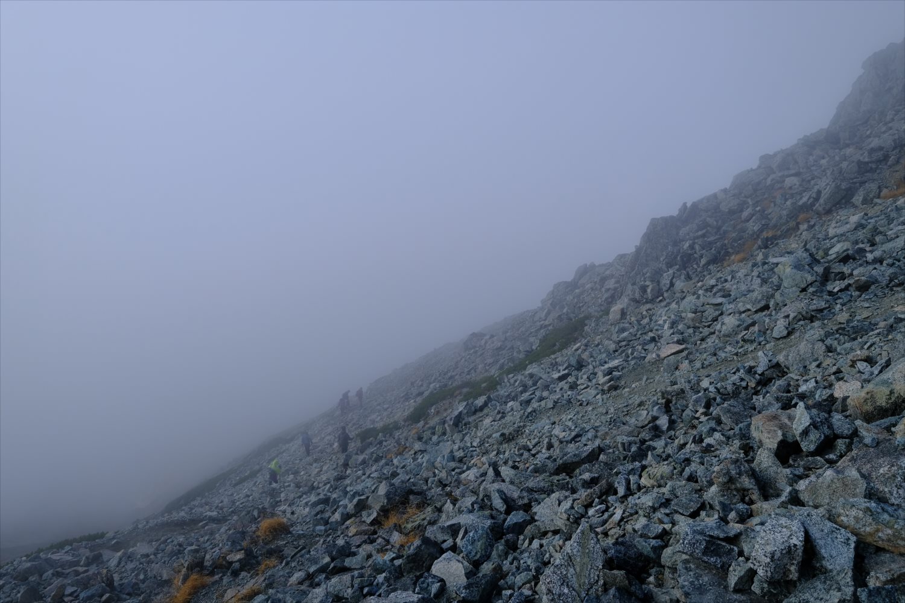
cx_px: 452
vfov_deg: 51.3
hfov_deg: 71.5
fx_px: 628
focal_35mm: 25
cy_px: 302
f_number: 8
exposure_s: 1/480
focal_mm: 16.6
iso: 200
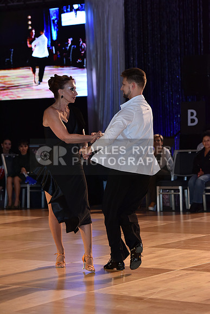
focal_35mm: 110
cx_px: 105
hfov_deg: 12.5
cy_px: 157
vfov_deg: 18.6
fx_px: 962
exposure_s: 1/320
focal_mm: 110
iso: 2000
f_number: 4.5
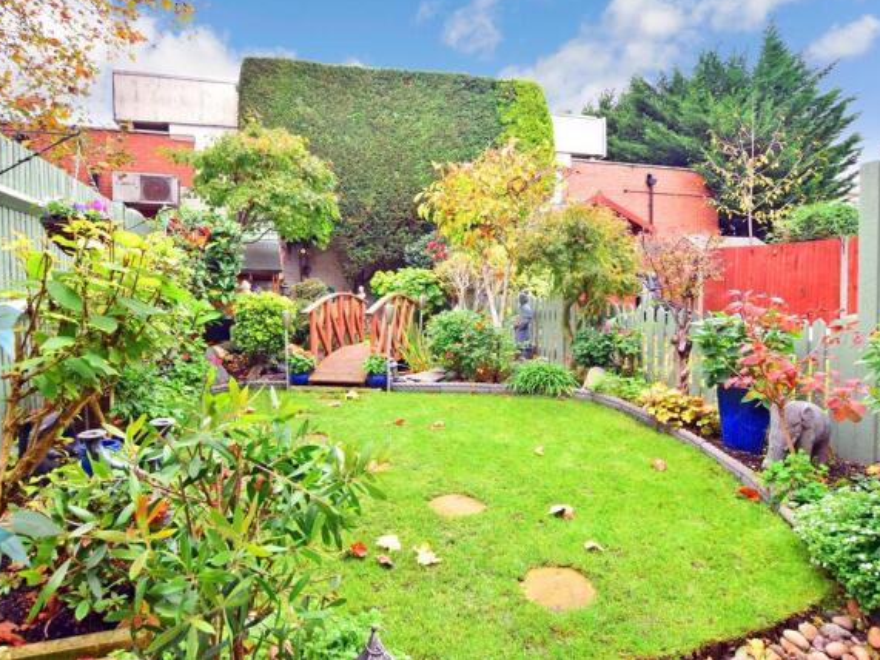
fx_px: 548
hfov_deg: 77.5
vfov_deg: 62.1
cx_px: 433
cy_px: 326
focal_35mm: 22
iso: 400
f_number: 13
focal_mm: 13
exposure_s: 1/25
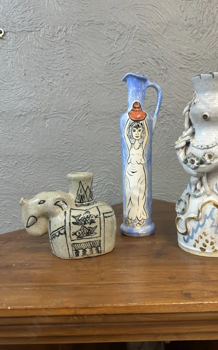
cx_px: 142
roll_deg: -0.7
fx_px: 266
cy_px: 185
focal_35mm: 28
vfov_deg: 66.4
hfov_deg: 44.0
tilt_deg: -9.2
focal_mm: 6.86
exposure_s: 1/50
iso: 125
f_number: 1.78
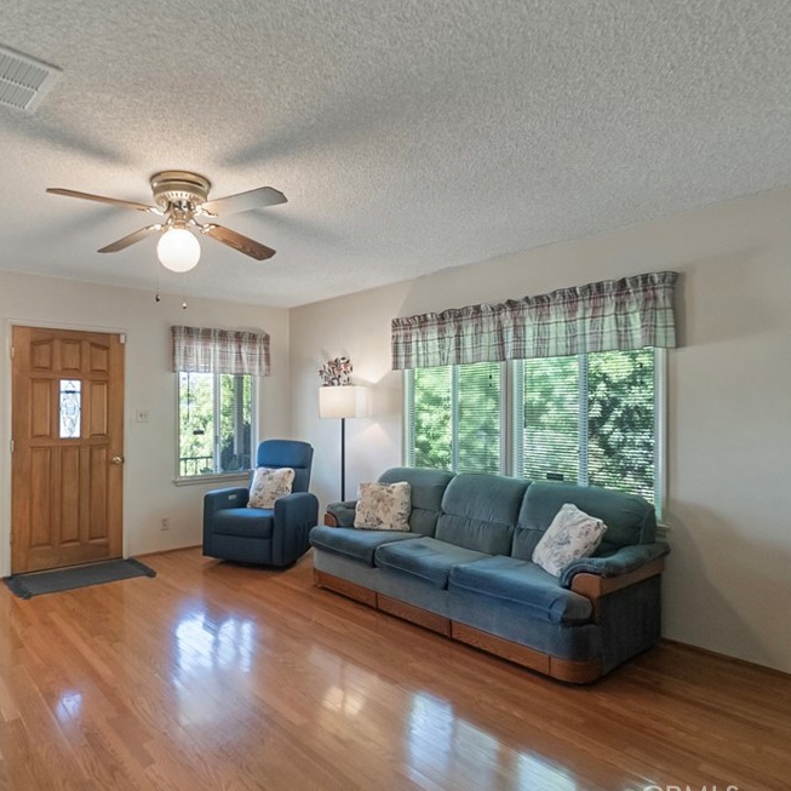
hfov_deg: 73.5
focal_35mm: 20
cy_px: 400
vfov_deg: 74.8
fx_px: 517
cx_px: 296
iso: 800
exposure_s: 1/40
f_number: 5.6
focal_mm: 10
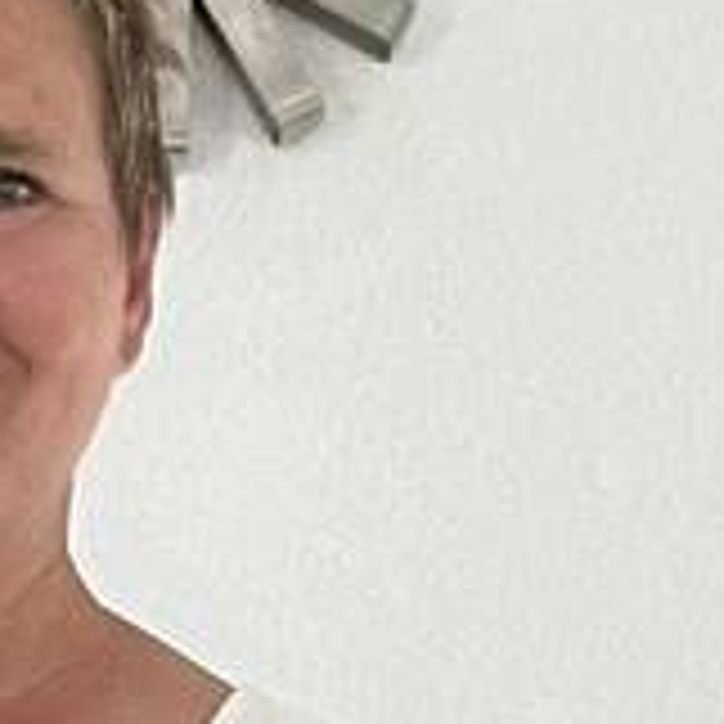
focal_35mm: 99
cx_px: 193
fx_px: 2343
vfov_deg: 17.1
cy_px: 740
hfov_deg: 17.5
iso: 100
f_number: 2.2
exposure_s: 1/98
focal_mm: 2.71
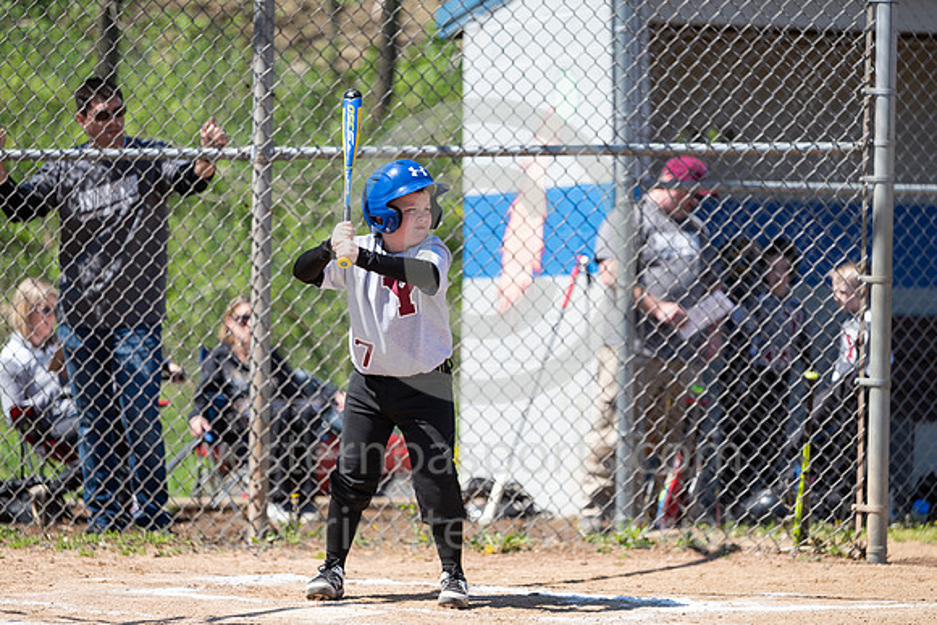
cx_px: 468
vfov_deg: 7.9
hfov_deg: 11.7
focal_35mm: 175
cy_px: 312
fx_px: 4556
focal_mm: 175
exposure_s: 1/2000
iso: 200
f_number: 3.2
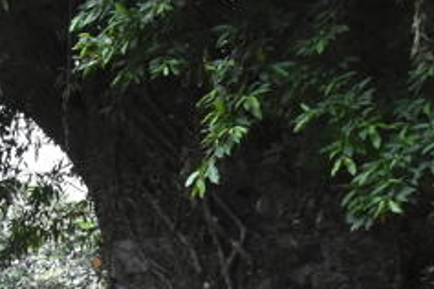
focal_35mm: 119
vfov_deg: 11.5
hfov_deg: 16.2
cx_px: -152
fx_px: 1434
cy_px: 248
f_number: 13
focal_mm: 20
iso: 2500
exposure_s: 1/640
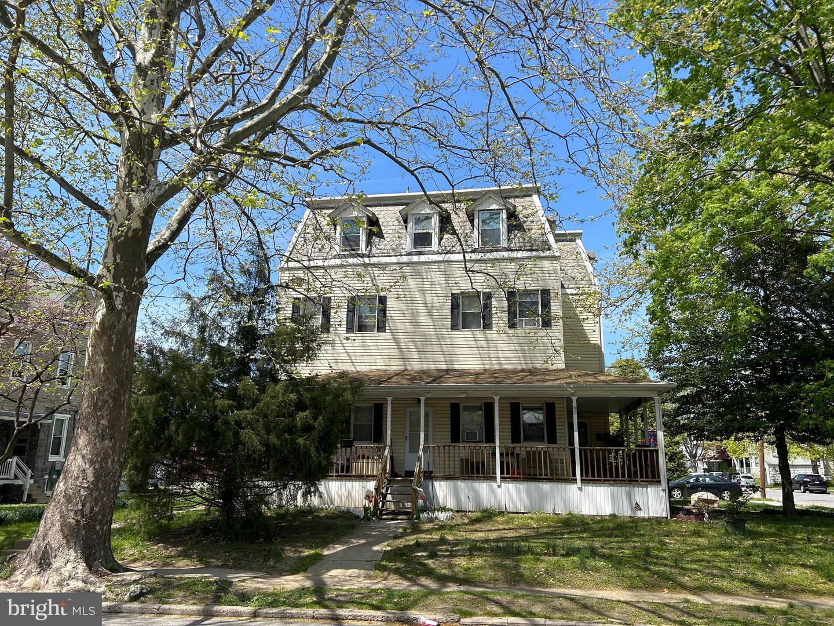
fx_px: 626
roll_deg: +0.6
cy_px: 313
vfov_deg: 53.1
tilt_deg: +14.6
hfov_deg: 67.3
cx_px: 417
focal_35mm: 26
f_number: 1.5
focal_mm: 5.7
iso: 50
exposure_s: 1/2571
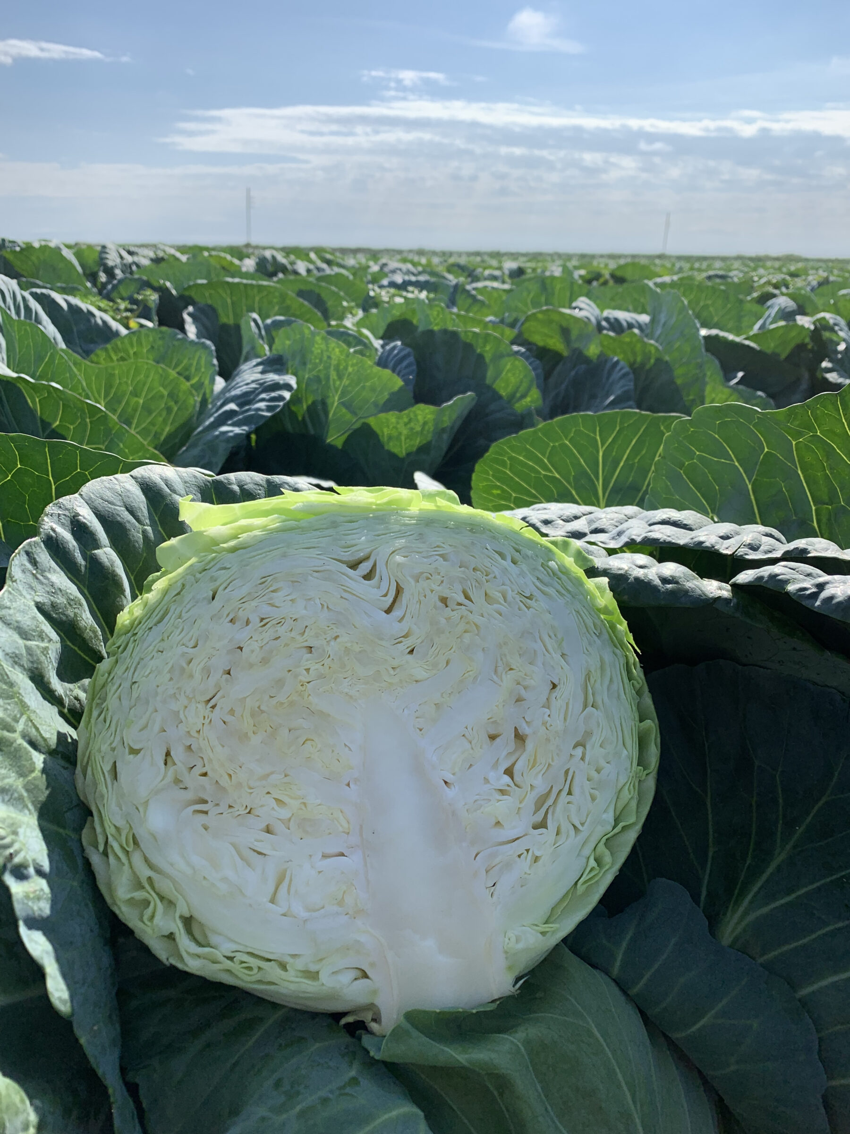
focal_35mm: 26
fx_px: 851
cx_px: 425
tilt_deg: -19.0
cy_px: 567
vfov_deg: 67.3
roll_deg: -0.5
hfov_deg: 53.1
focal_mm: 4.25
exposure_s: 1/2915
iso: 25
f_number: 1.8
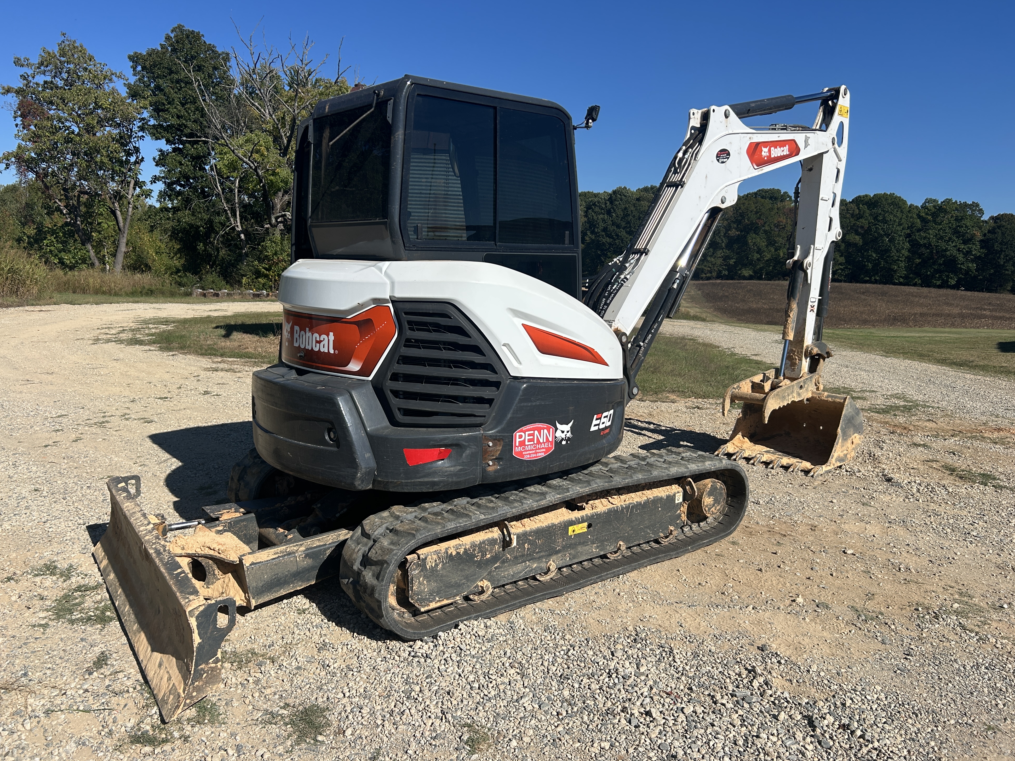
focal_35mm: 27
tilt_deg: -9.6
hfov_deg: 65.3
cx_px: 496
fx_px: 792
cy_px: 386
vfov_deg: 51.4
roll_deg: -2.2
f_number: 1.5
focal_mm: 5.7
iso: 50
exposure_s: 1/5882
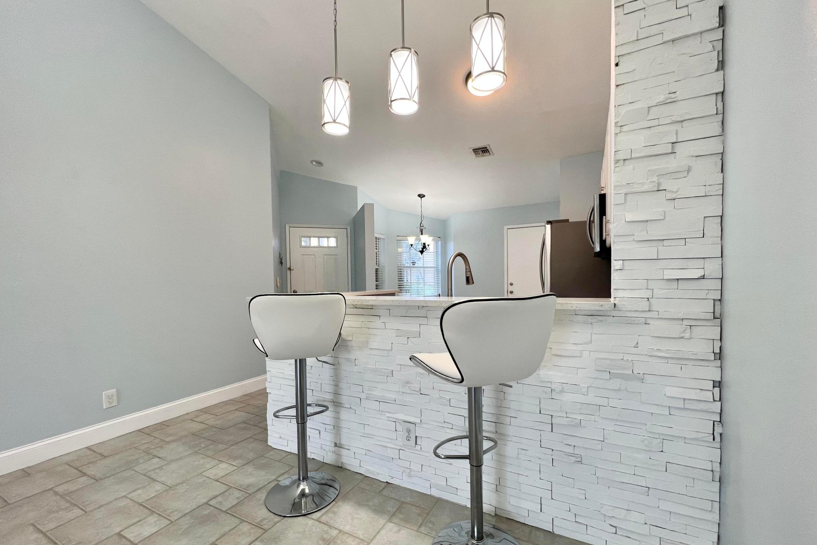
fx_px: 318
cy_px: 294
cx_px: 414
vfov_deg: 81.1
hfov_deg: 104.2
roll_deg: +0.8
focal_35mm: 14
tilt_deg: -2.9
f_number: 1.8
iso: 125
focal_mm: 1.57
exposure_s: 1/120
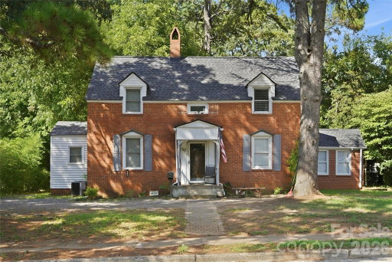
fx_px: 447
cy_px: 131
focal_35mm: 41
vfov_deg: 32.7
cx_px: 196
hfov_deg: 47.4
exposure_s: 1/80
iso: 100
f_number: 5.6
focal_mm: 41
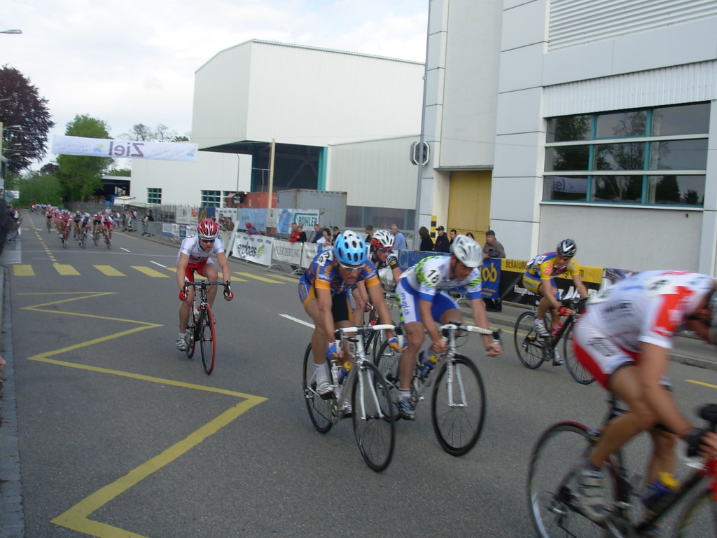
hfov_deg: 49.0
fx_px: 787
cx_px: 358
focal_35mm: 38
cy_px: 269
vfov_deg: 37.7
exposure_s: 1/235
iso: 50
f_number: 4.9
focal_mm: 6.3
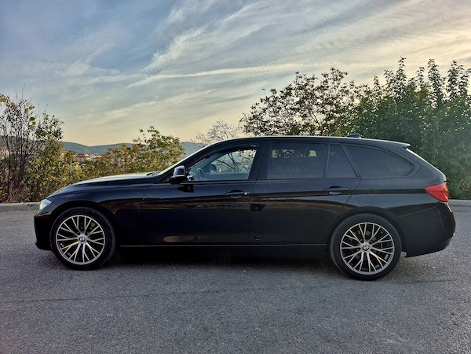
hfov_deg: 73.9
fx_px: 313
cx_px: 236
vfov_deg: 58.9
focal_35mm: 23
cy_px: 177
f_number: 1.8
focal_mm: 5.4
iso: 25
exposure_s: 1/1667
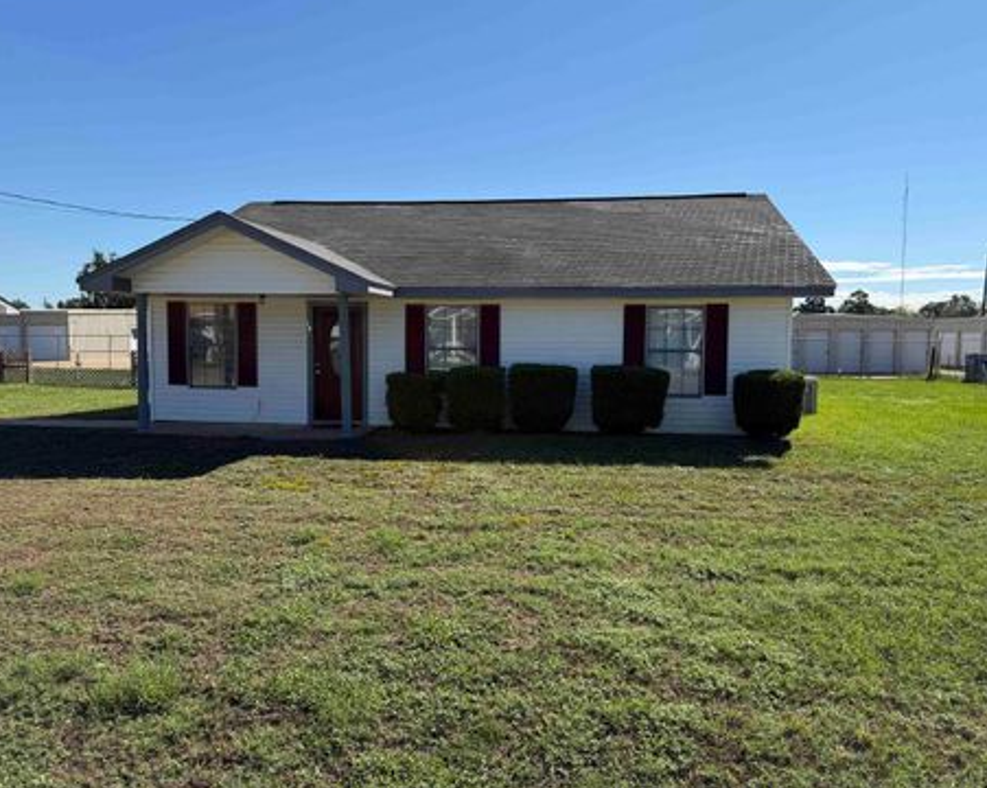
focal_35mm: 26
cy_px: 386
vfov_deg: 54.9
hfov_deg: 66.1
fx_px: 759
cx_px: 492
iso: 80
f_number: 1.78
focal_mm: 6.76
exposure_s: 1/4975
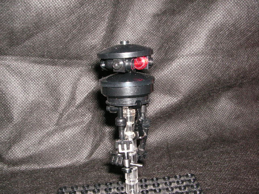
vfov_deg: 37.7
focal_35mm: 38
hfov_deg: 49.0
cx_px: 130
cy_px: 97
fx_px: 284
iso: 160
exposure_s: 1/45
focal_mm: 6.3
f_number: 6.6
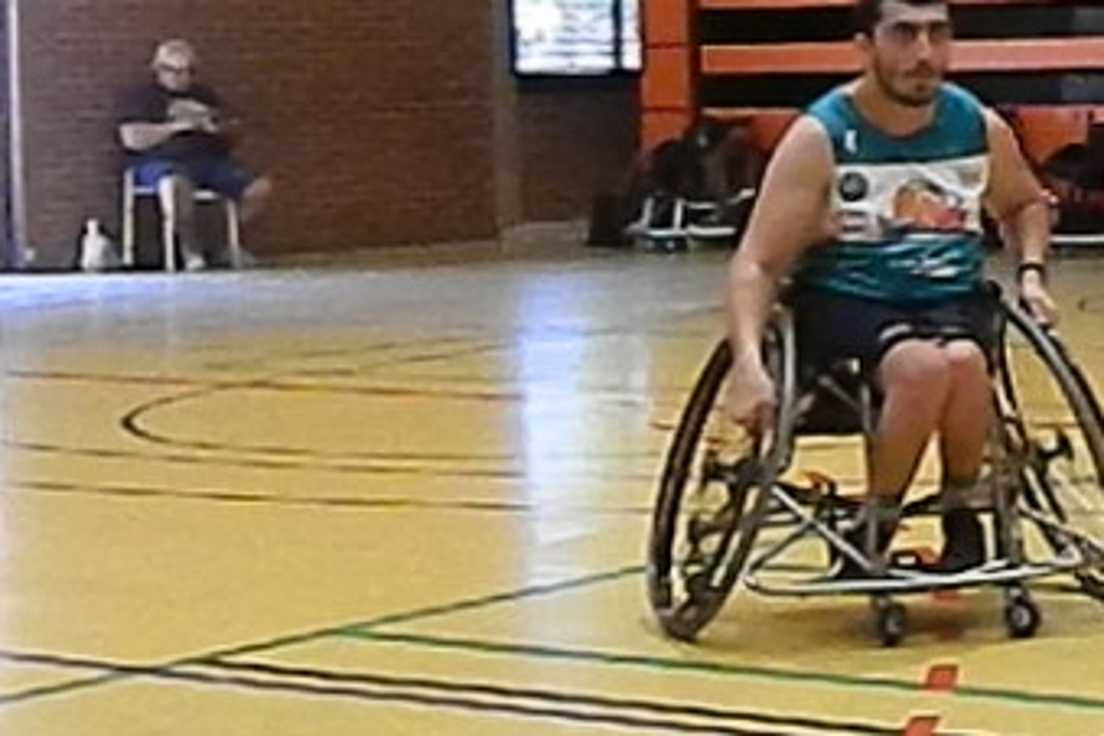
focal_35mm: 110
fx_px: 3373
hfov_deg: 17.3
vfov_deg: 12.4
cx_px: 1505
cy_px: 234
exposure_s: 1/100
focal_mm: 6.2
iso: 800
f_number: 3.3
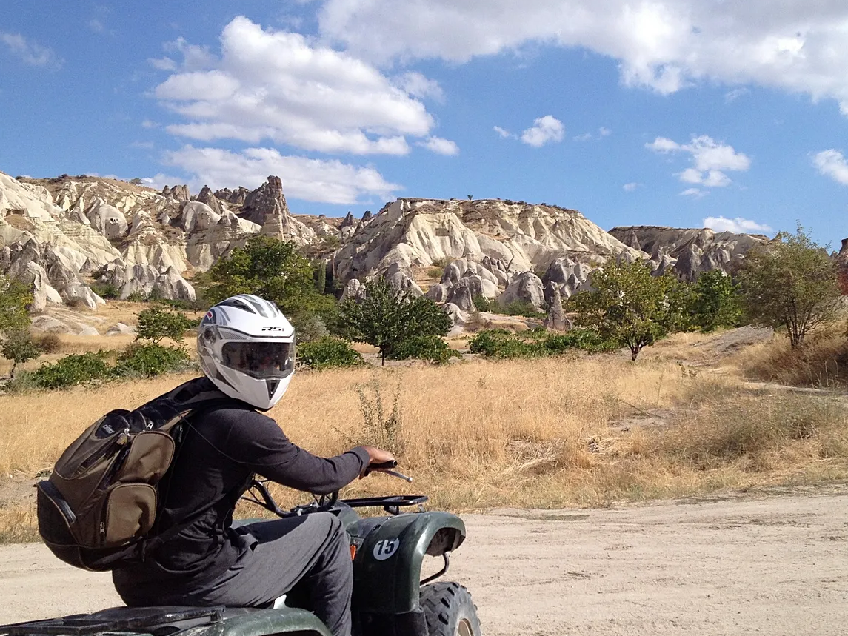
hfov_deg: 42.9
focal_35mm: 44
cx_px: 468
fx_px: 1078
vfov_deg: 32.9
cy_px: 348
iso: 50
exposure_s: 1/2208
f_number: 2.4
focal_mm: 4.28
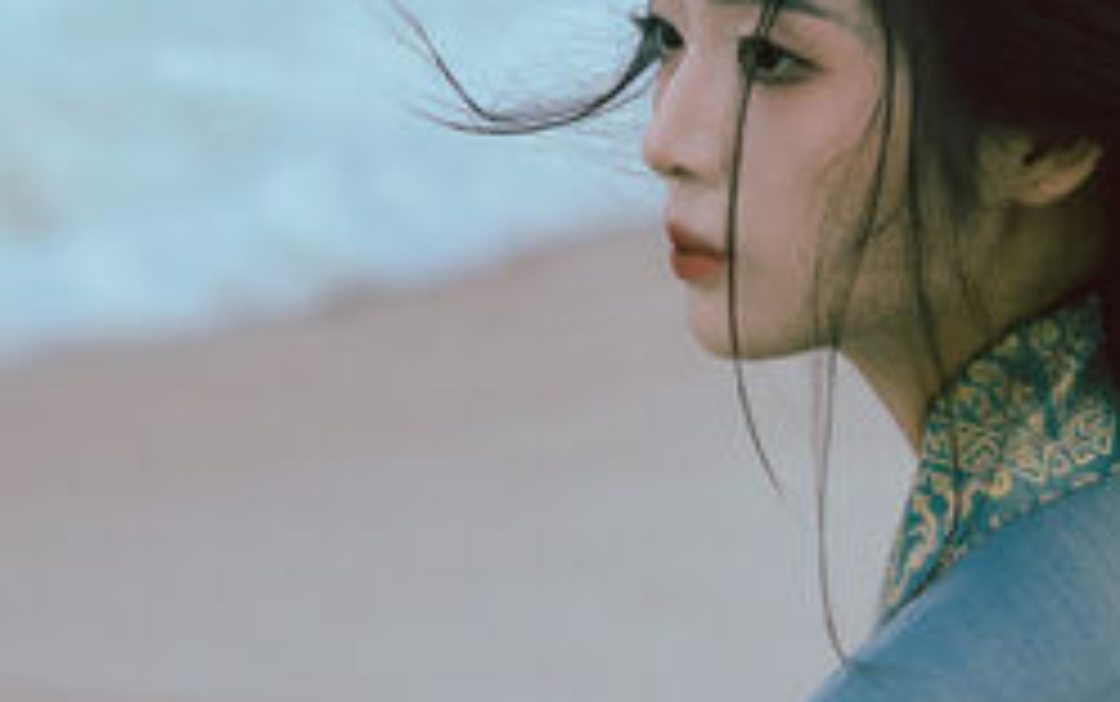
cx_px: 1867
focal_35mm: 417
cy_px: 1287
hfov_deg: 5.0
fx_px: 12737
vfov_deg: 3.1
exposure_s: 1/250
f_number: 5
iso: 250
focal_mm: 85
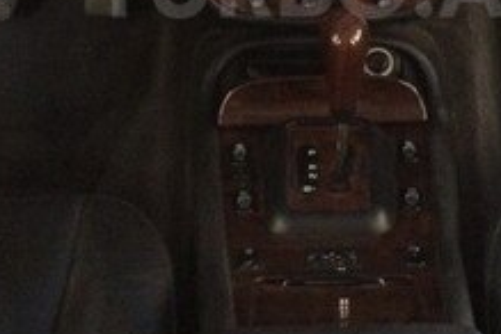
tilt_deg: -32.8
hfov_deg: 22.3
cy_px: -17
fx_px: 1266
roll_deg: -1.0
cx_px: 327
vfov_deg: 14.7
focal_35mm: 91
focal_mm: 4.15
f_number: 2.2
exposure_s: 1/17
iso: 400
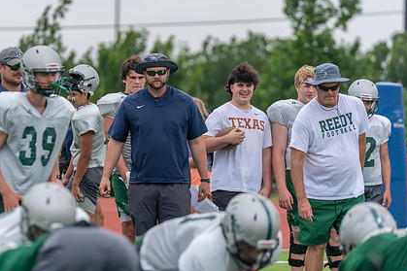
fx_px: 3130
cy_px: 122
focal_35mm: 277
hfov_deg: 7.4
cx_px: 141
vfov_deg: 5.0
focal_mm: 200
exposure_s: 1/1250
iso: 160
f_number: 3.5
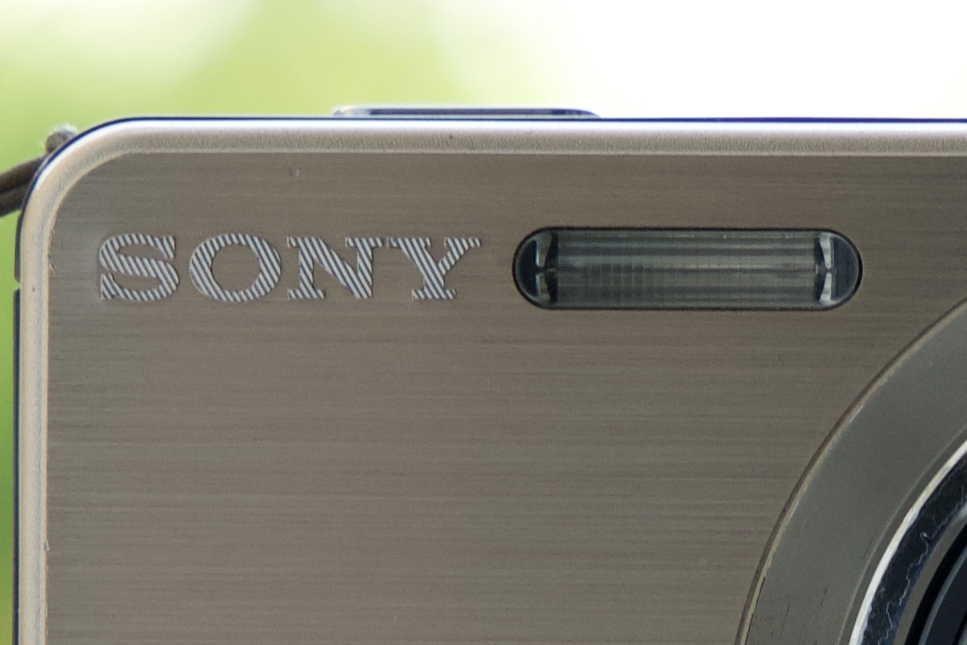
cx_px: 1008
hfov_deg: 5.2
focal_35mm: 394
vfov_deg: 3.5
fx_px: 10584
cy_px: 492
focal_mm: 70
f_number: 6.3
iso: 800
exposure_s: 1/125
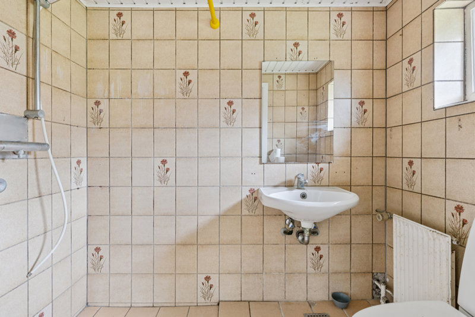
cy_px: 158
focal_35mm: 18
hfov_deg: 90.0
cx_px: 238
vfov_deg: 67.4
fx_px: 237
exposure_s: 1/2.5
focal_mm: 12
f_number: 8
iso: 200
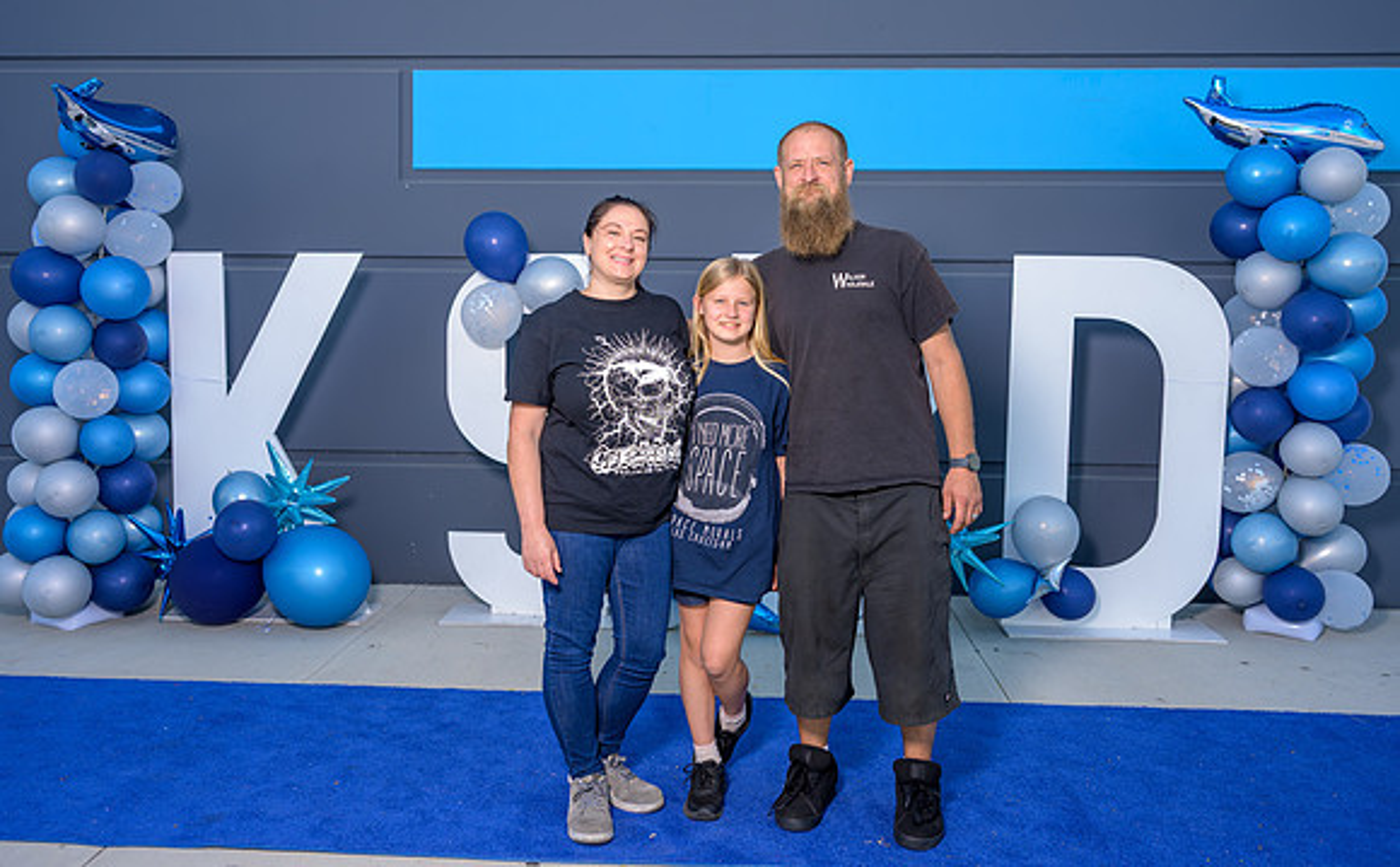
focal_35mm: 31
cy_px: 387
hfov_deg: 61.5
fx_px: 1176
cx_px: 680
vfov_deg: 40.4
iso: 100
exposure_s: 1/200
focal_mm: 29
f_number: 4
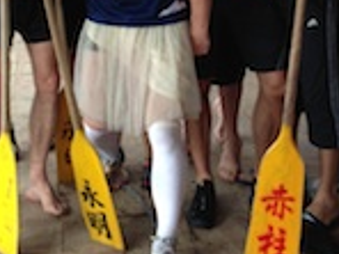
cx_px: 176
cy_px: -53
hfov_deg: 22.0
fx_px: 872
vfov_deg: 15.9
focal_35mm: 89
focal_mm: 4.13
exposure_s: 1/40
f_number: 2.4
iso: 50
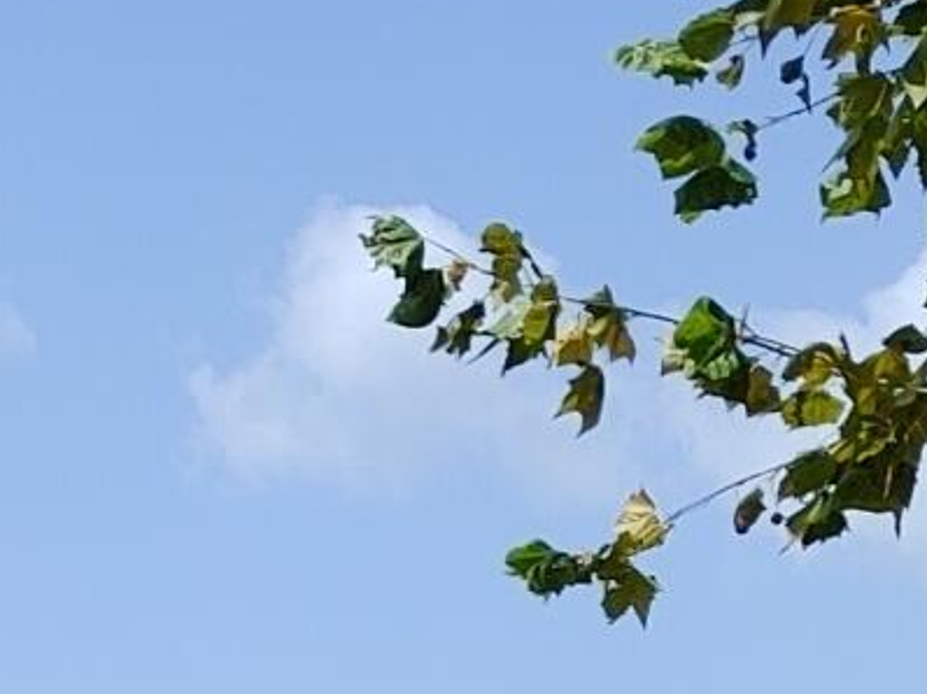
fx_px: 5246
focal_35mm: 196
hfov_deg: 10.1
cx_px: 328
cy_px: 1879
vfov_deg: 7.0
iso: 50
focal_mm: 5.58
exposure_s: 1/1852
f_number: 1.8
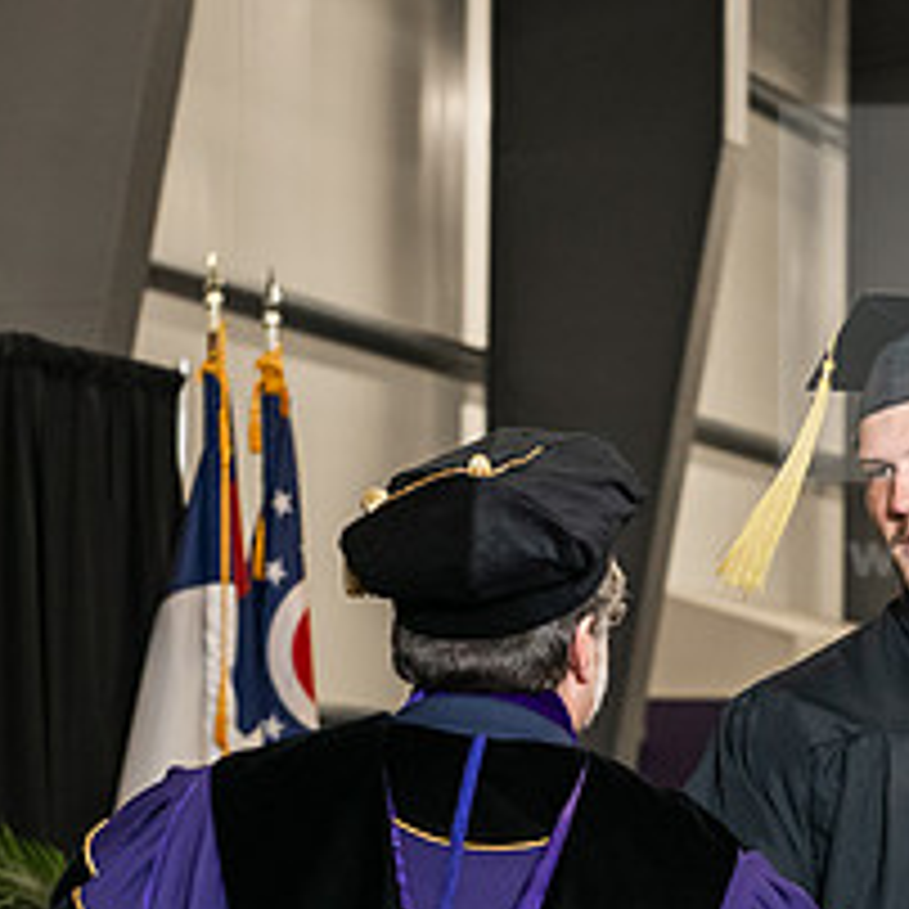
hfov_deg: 10.8
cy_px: 650
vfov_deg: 10.8
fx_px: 4783
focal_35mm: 161
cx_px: 644
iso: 2500
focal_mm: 66
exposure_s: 1/200
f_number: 5
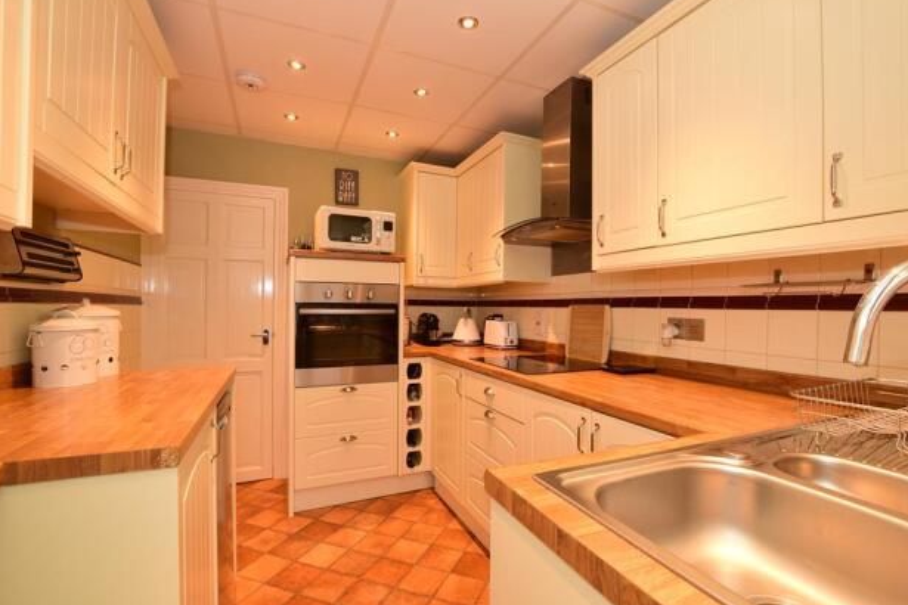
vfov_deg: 73.7
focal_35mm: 16
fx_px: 404
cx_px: 472
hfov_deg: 96.7
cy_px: 303
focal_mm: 10
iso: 400
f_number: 7.1
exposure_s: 1/15
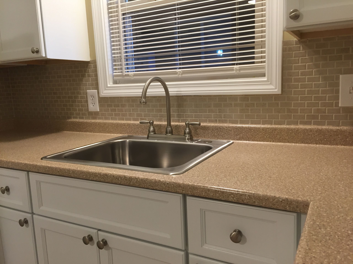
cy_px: 132
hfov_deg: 61.7
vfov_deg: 48.2
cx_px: 176
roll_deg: +2.7
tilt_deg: -9.2
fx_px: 296
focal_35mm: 29
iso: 80
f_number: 2.2
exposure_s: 1/30
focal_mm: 4.15
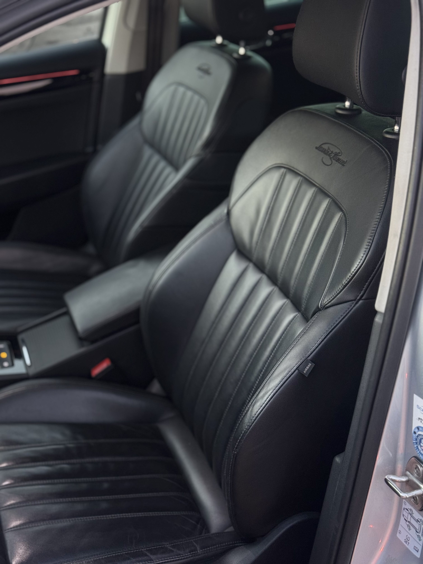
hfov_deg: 30.3
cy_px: 282
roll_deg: +5.5
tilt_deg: -28.2
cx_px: 212
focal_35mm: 48
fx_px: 782
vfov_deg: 39.7
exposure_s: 1/42
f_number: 1.78
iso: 250
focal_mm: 6.76
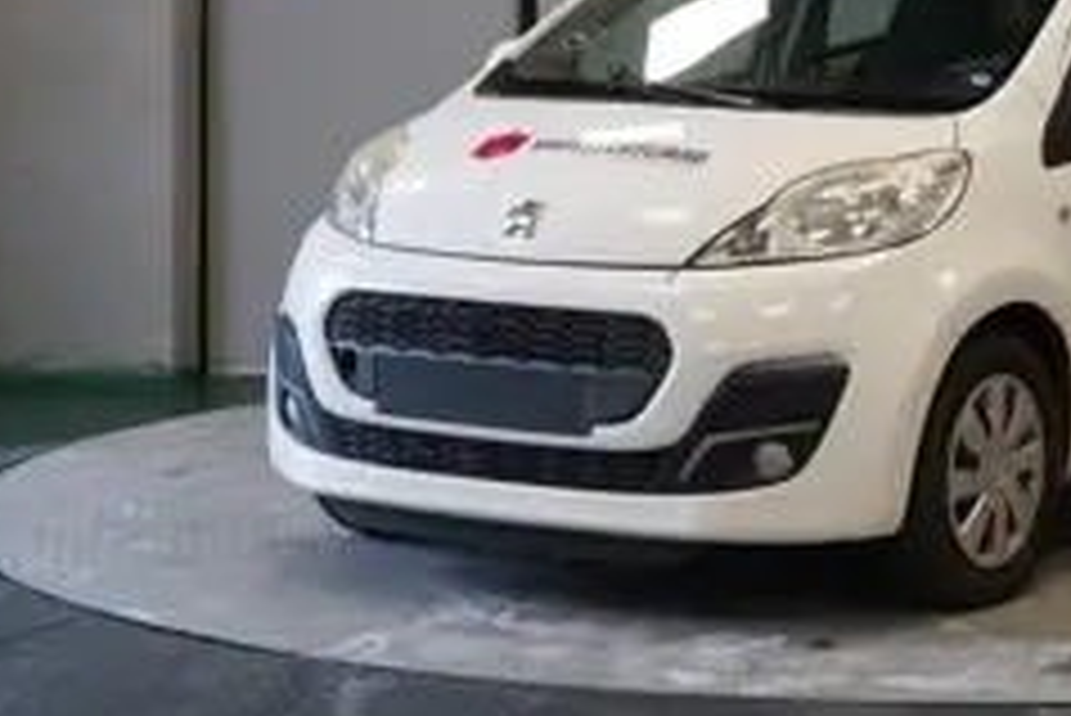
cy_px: 86
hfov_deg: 18.1
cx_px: 968
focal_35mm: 111
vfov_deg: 12.3
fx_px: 3304
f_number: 5
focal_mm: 55
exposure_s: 1/160
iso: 1250
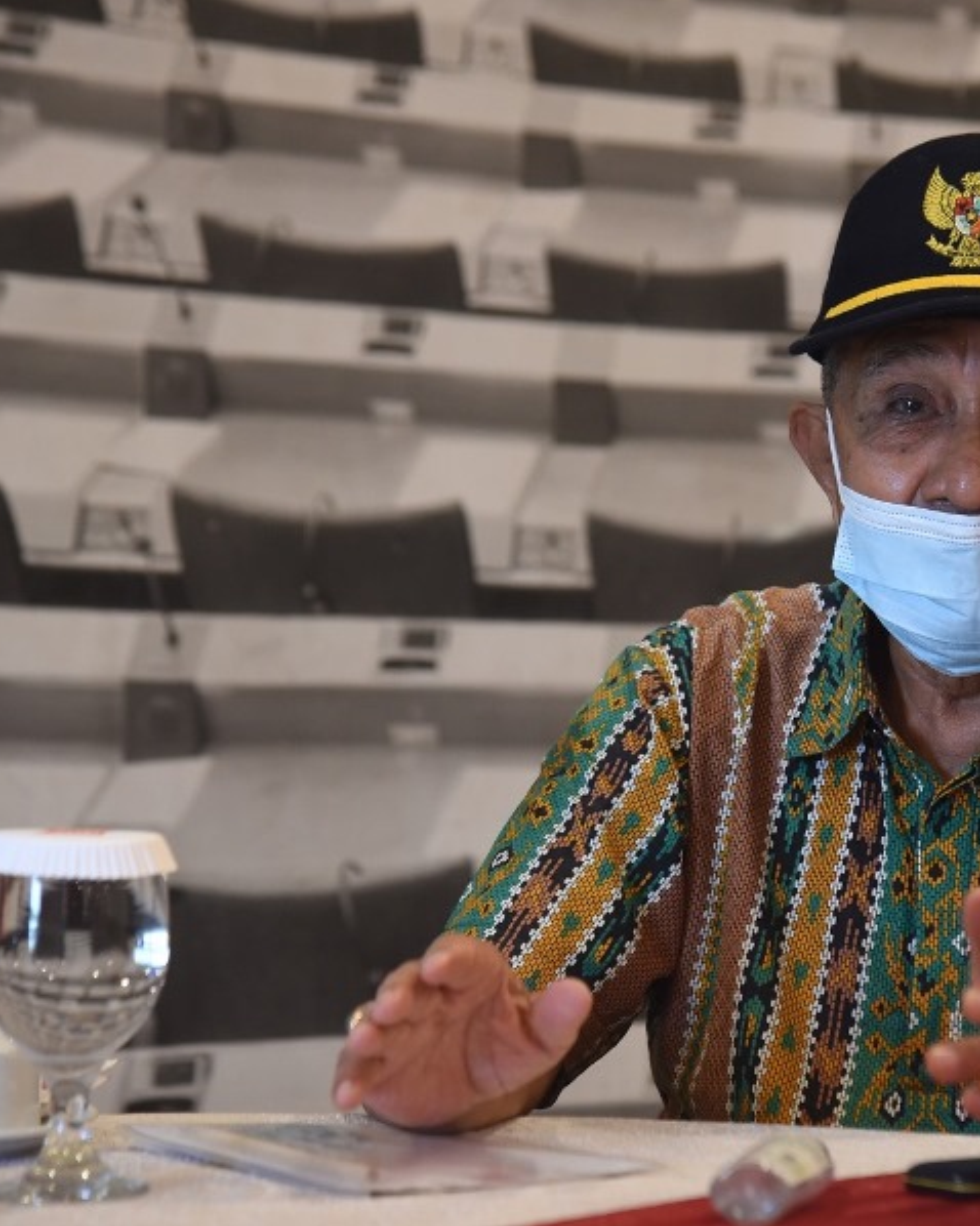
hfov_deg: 11.8
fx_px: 4716
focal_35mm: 130
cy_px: 613
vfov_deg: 14.8
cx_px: 660
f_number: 4.5
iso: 2000
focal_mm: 92
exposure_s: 1/80
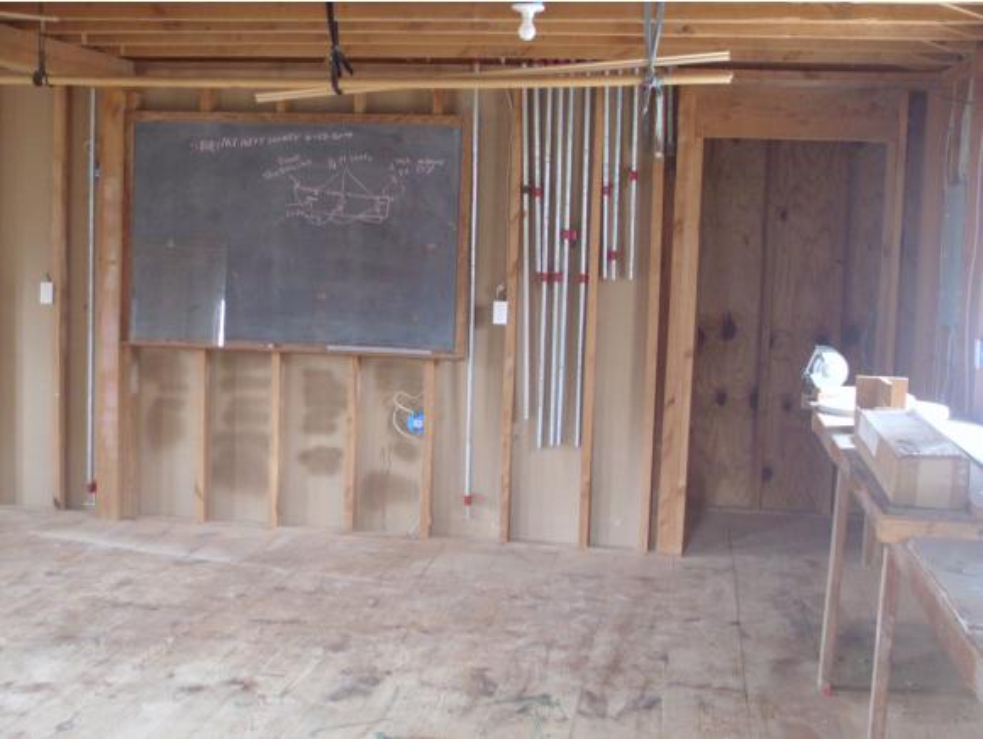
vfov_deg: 29.1
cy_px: 370
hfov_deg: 38.2
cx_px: 492
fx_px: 1421
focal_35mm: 50
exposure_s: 1/12
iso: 400
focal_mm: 8.4
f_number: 3.3
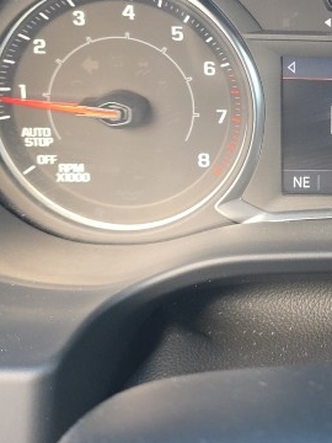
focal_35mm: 69
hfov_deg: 20.2
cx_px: 382
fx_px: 882
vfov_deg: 27.6
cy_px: 92
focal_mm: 6.3
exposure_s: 1/120
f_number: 1.7
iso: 160
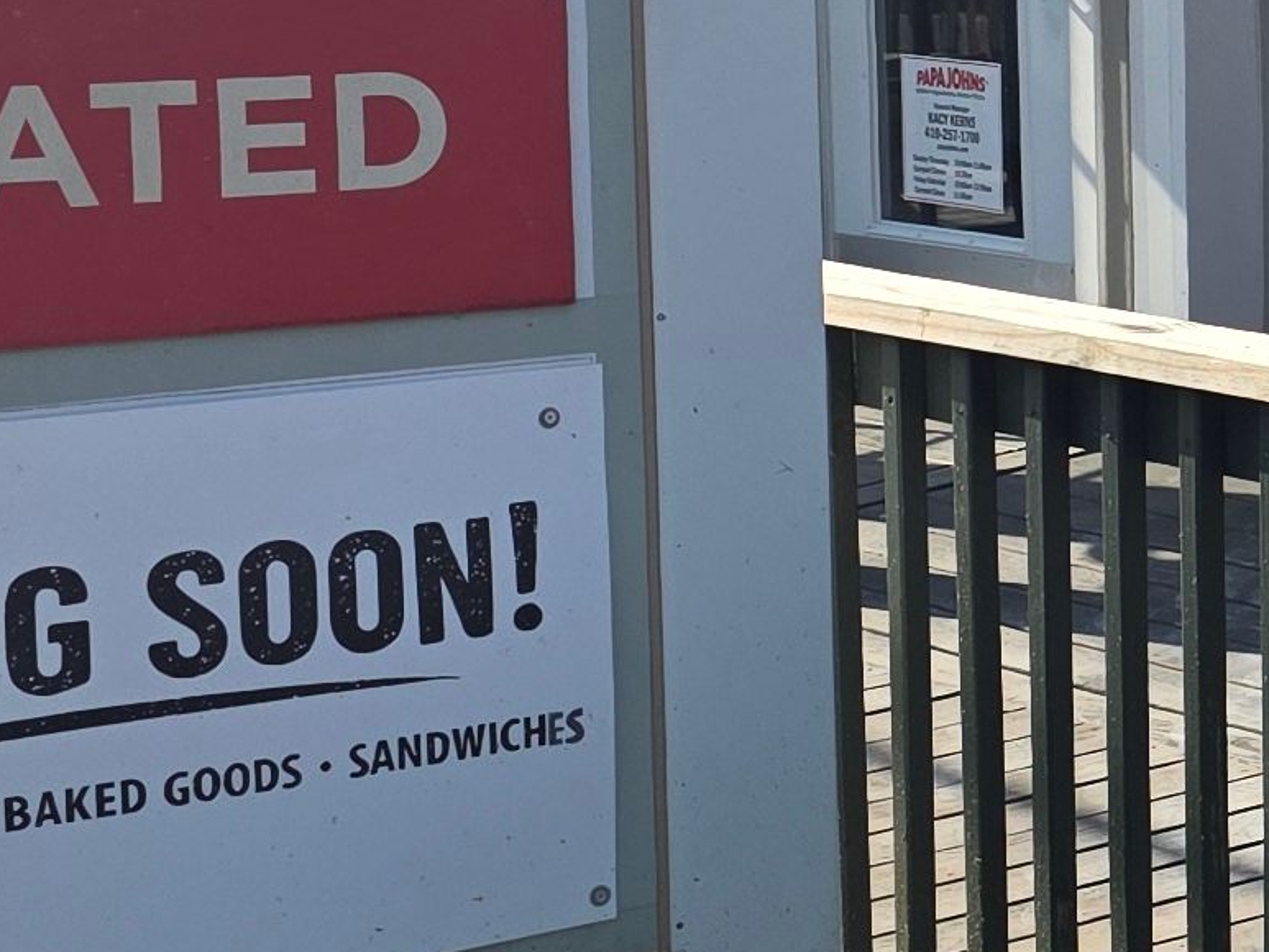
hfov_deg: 14.2
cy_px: 169
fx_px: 4363
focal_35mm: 119
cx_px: 2436
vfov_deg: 12.4
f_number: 1.7
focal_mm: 6.3
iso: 80
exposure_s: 1/4145
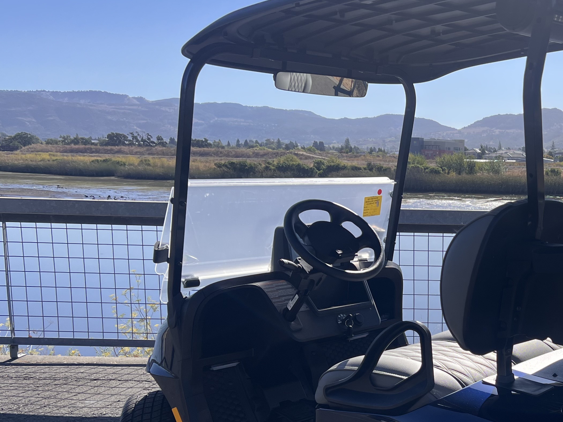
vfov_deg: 28.6
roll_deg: -1.1
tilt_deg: -11.6
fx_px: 813
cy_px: 319
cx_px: 489
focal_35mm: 50
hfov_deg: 36.2
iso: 50
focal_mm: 5.7
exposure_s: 1/3460
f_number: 1.5
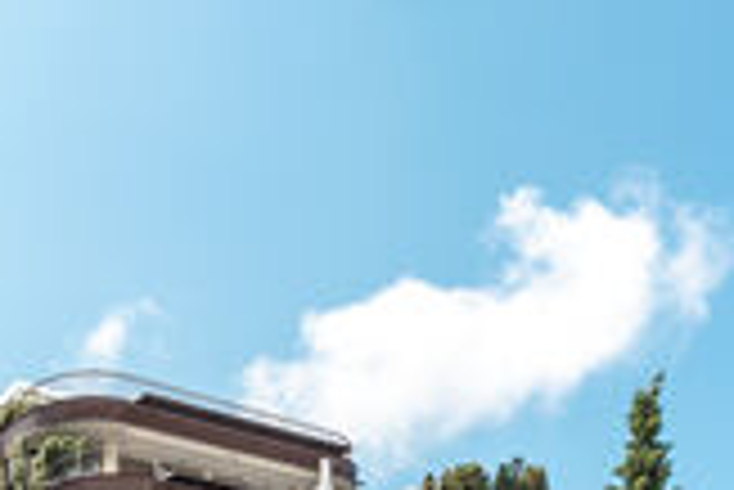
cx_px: 122
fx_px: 1000
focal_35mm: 49
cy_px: 665
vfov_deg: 23.7
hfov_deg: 38.4
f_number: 8
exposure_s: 1/200
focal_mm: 14
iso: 125
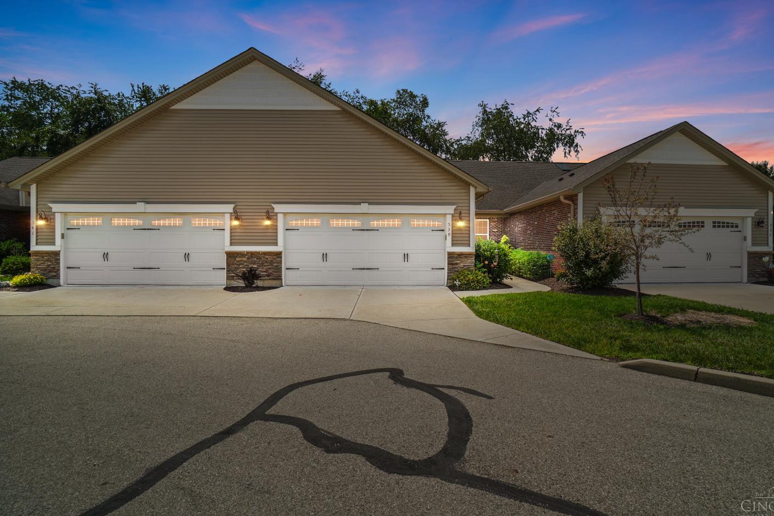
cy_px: 250
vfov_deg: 73.8
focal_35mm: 16
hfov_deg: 96.6
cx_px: 412
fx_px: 344
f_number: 7.1
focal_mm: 10
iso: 100
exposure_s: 1/250
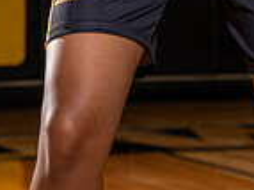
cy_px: -204
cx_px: 133
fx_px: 1466
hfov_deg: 9.9
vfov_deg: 7.1
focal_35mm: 200
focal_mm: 66
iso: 320
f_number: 6.3
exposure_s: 1/250
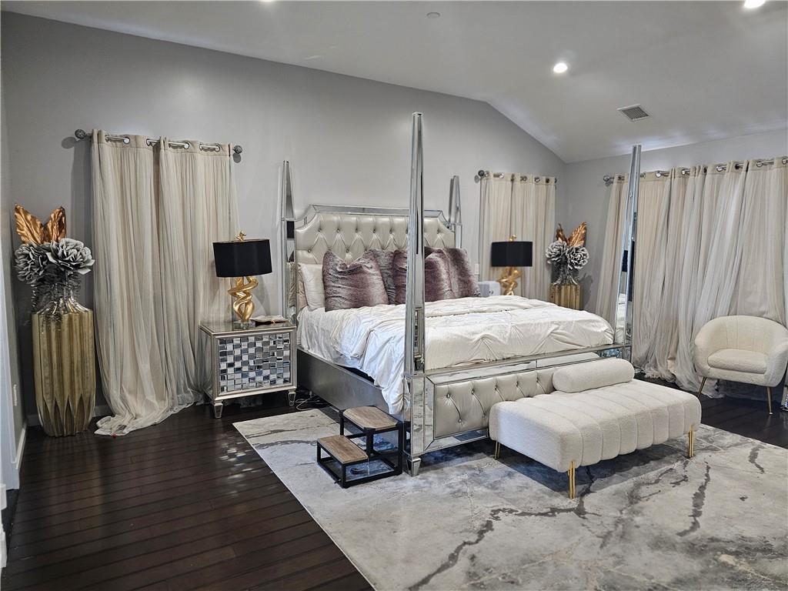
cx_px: 394
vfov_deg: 58.9
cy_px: 296
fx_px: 524
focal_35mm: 23
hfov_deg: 73.9
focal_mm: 6.3
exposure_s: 1/60
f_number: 1.7
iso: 640
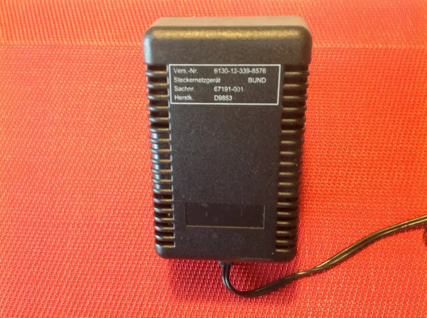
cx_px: 214
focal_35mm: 35
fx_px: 431
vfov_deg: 40.6
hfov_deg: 52.7
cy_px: 159
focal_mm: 4.28
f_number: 2.4
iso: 320
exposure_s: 1/15
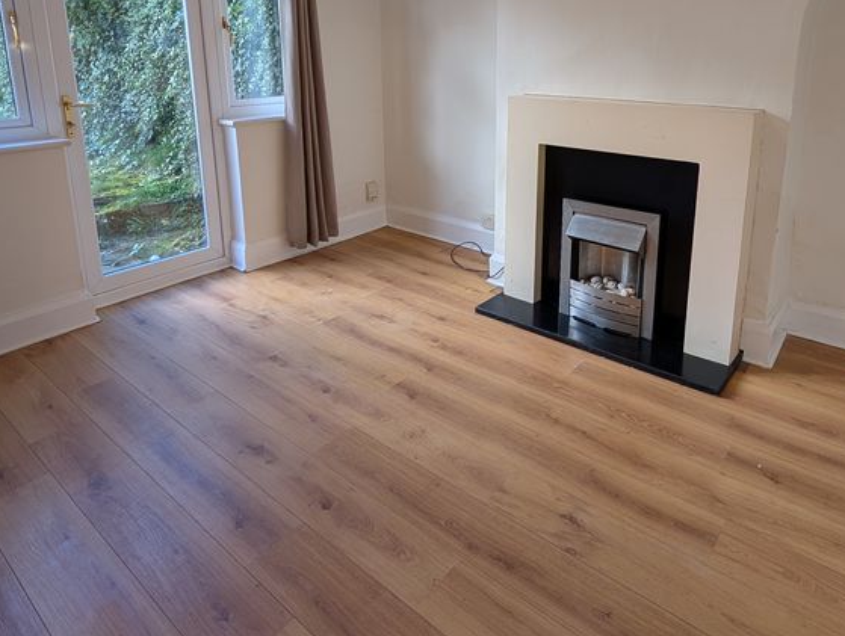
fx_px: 538
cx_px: 478
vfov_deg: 58.0
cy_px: 158
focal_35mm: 22
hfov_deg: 75.9
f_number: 1.7
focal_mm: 2.02
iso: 51
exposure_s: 1/117
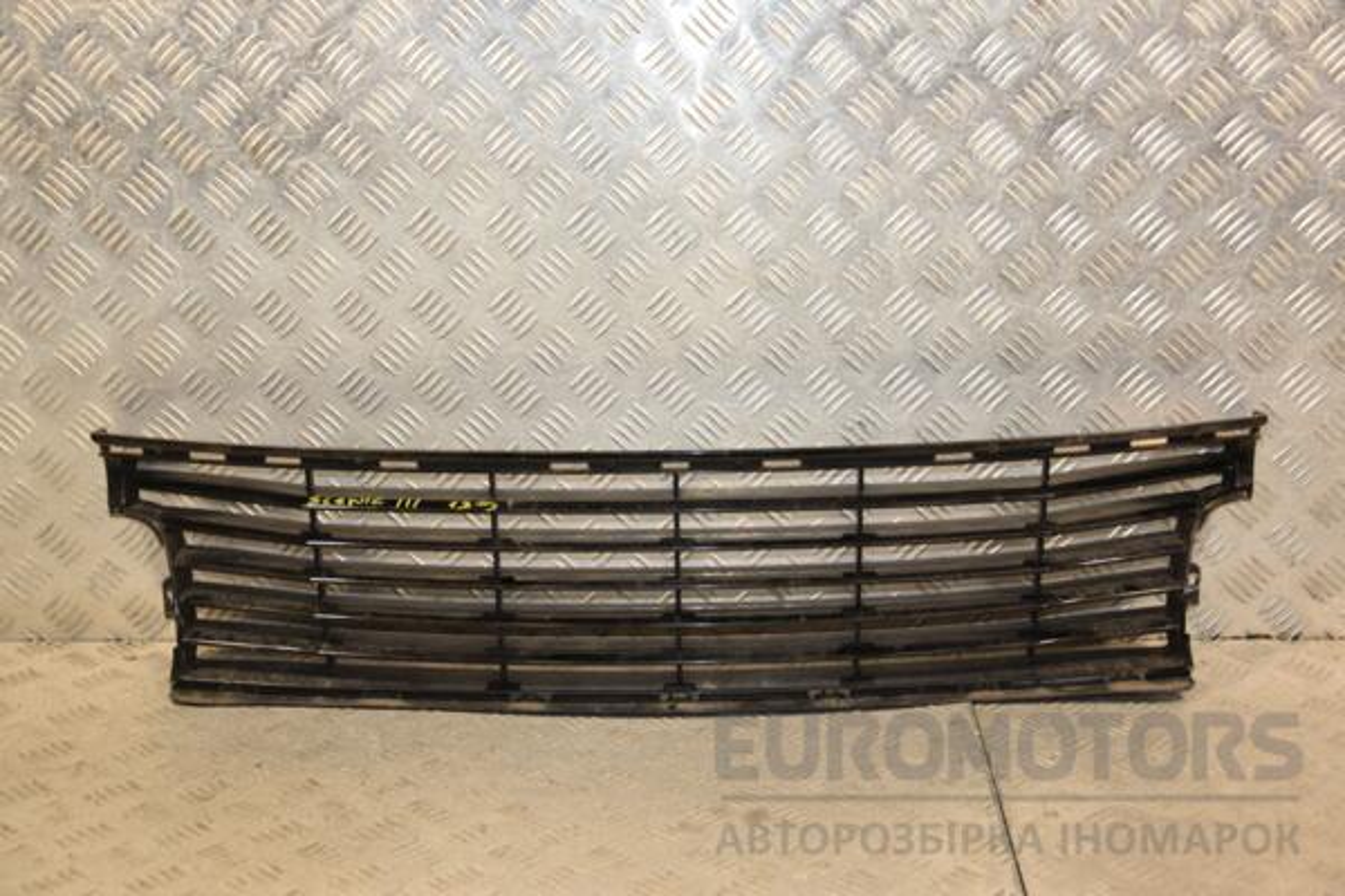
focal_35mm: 57
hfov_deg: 35.1
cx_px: 672
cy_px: 448
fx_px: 2129
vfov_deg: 23.8
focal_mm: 38
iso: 800
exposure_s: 1/160
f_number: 5
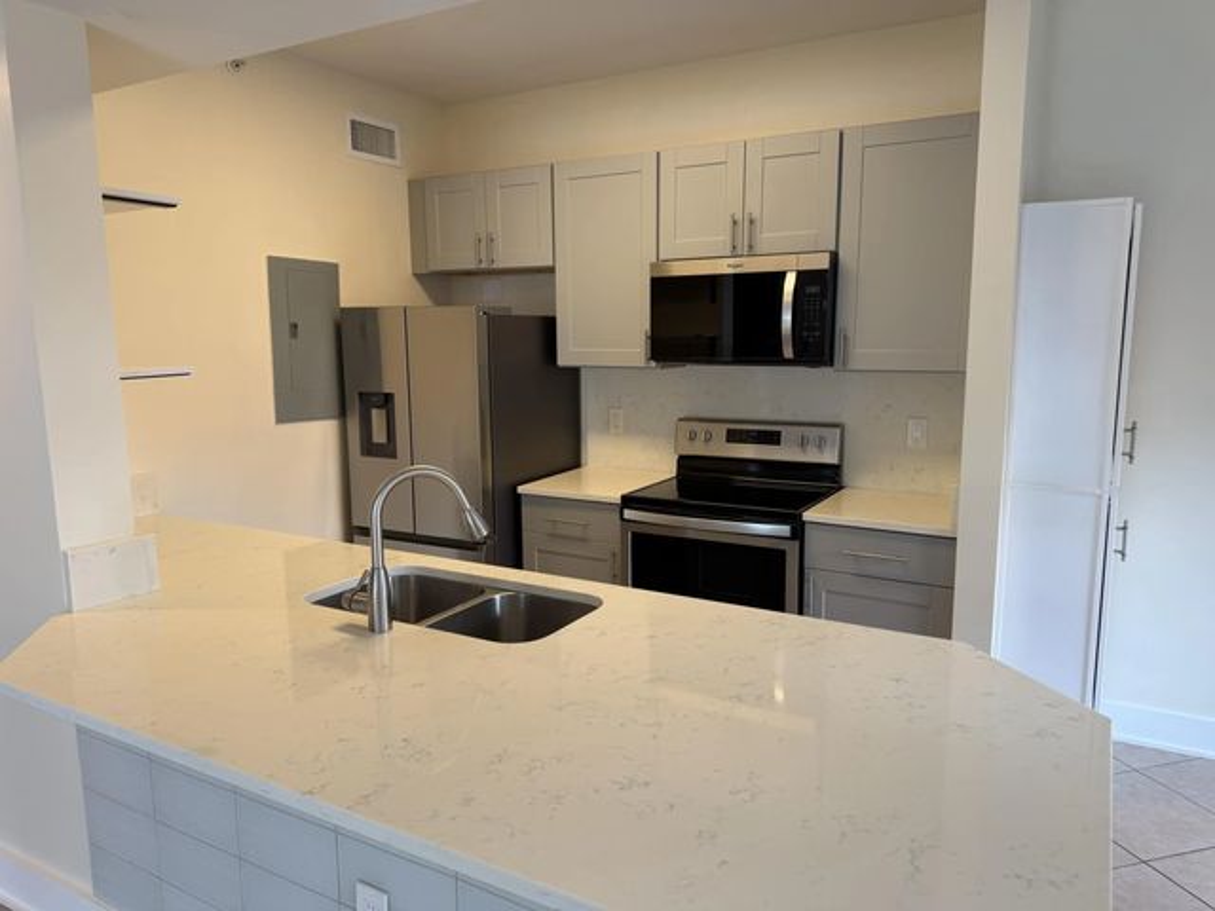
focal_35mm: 24
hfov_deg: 71.6
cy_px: 456
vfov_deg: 56.8
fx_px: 842
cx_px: 608
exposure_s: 1/120
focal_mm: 6.76
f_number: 1.78
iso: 80
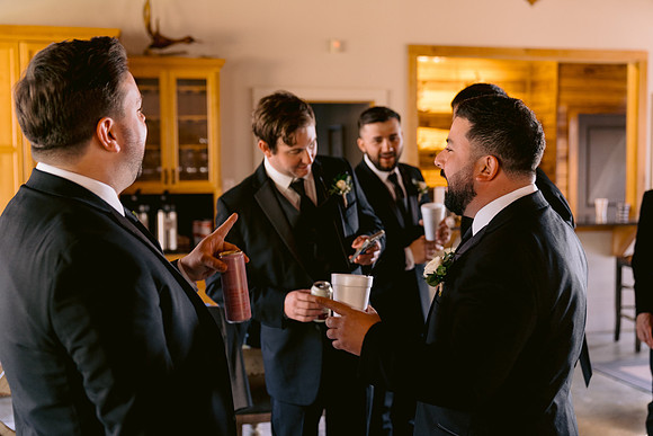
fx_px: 816
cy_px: 218
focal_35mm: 45
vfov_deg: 29.9
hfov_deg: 43.6
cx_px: 326
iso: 1000
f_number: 2.8
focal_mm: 45
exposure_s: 1/50
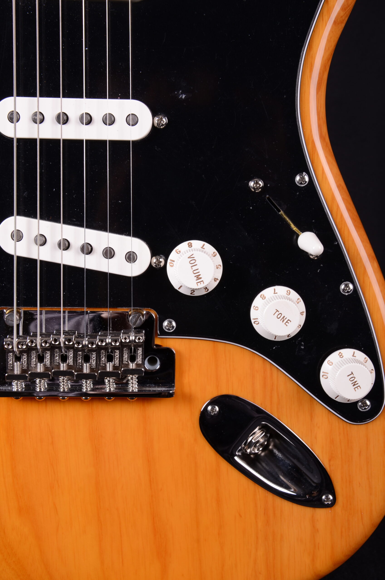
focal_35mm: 52
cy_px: 290
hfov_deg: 25.6
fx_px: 846
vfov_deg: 37.9
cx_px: 192
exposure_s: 1/200
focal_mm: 35
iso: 200
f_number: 13
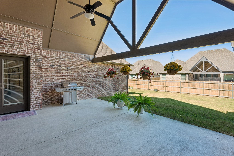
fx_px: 104
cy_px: 78
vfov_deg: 73.7
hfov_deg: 96.7
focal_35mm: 16
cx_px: 117
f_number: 9
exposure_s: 1/30
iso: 160
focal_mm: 16
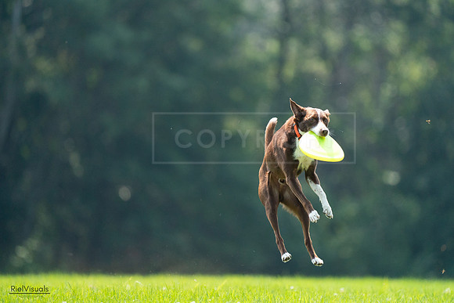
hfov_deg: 3.8
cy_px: 152
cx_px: 227
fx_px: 6824
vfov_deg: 2.5
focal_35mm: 541
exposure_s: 1/4000
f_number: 6.3
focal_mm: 541
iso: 3200
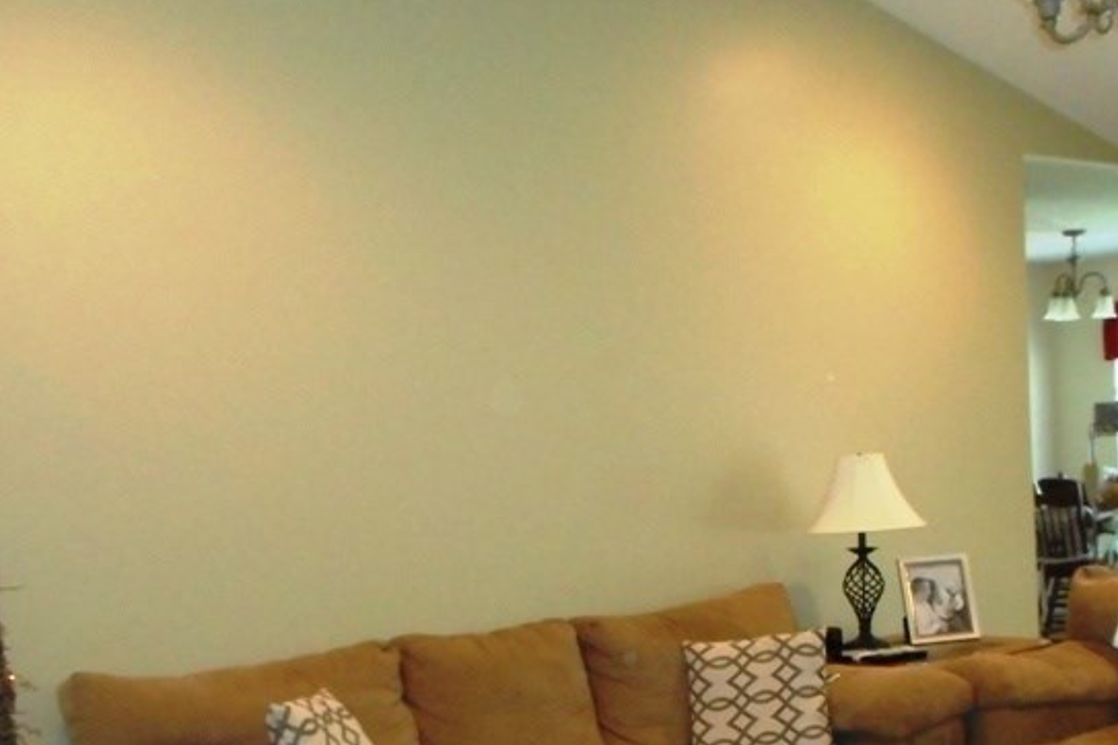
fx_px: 1522
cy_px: 615
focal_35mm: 49
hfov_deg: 39.8
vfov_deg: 26.9
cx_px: 758
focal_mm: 4.5
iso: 640
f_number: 3.7
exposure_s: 1/25
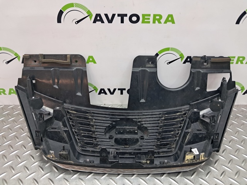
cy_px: 92
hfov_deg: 65.4
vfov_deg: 51.3
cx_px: 124
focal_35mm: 27
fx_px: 193
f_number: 1.8
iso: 160
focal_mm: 4
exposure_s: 1/50
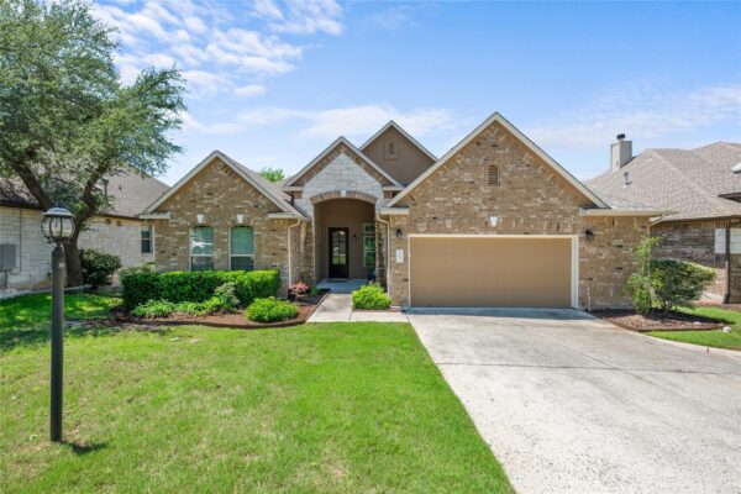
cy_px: 247
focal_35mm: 14
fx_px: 288
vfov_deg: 81.2
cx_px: 370
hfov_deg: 104.3
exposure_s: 1/400
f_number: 8
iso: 250
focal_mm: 14
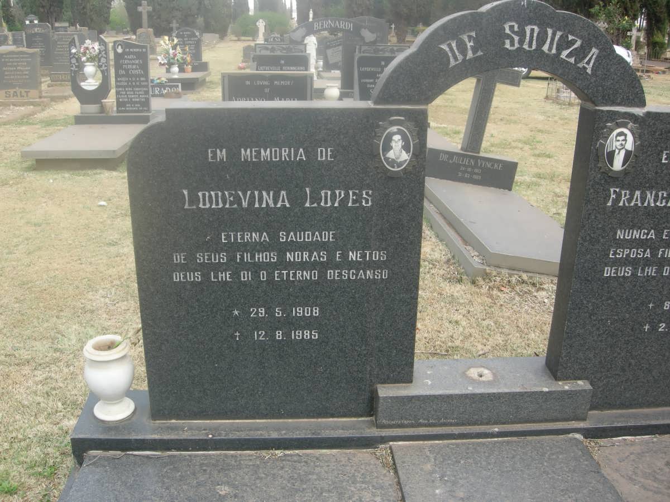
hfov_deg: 51.4
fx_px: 697
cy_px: 251
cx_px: 335
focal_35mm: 36
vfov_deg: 39.7
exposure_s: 1/133
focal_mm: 7.5
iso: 64
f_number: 3.8
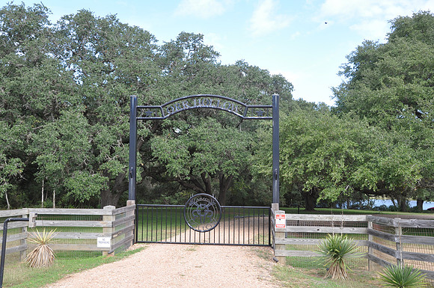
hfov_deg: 49.6
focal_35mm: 39
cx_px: 217
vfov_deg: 34.1
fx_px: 470
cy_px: 144
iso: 200
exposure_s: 1/60
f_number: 8
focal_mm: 26
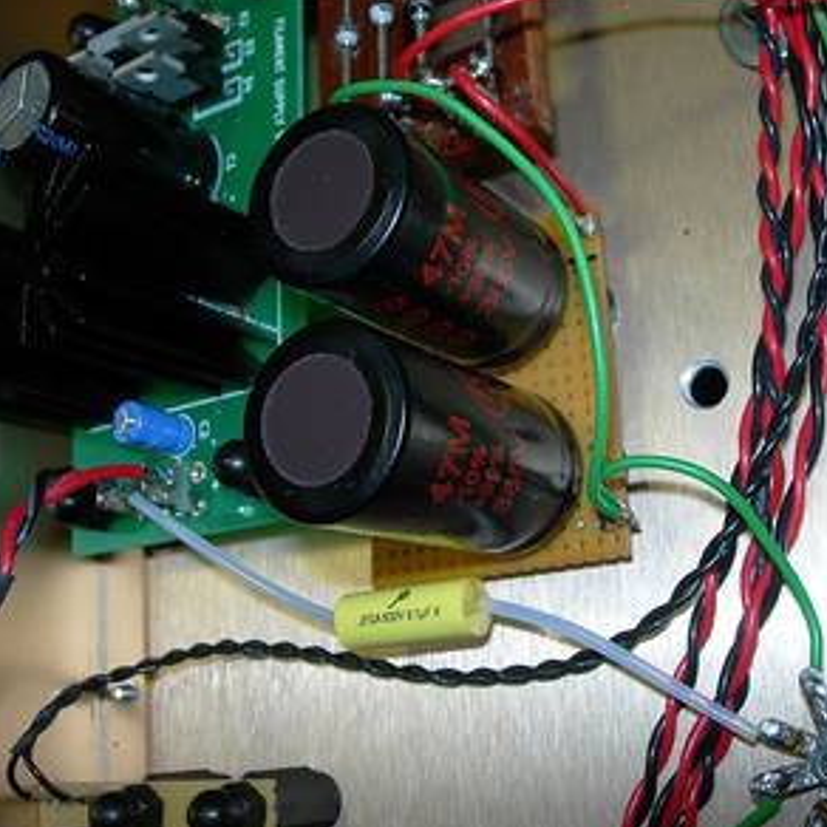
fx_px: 1243
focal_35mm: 46
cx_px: 561
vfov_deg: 36.8
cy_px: 411
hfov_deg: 36.4
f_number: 4.8
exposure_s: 1/60.1
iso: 50
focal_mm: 7.8
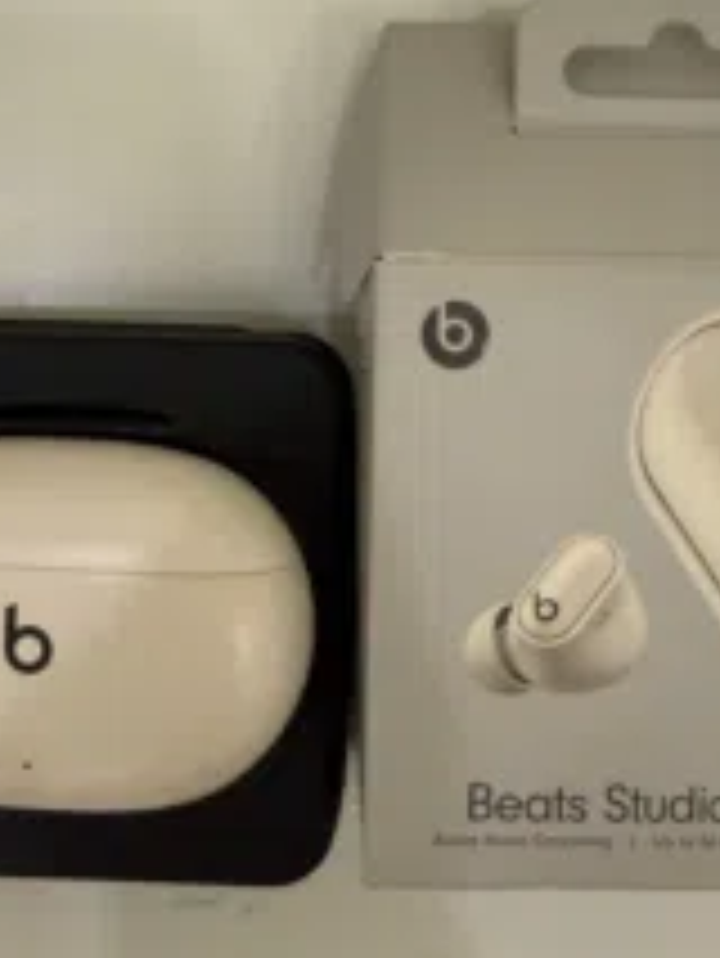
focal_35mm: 45
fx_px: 1247
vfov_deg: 41.7
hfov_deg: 32.2
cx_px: 405
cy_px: 355
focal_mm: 2.22
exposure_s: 1/100
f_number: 2.2
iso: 200
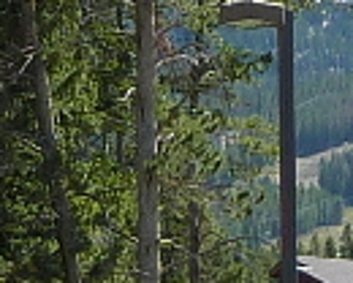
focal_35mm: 491
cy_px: 188
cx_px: 102
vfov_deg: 3.2
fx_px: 5130
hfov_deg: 3.9
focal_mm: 7.3
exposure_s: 1/320
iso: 80
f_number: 4
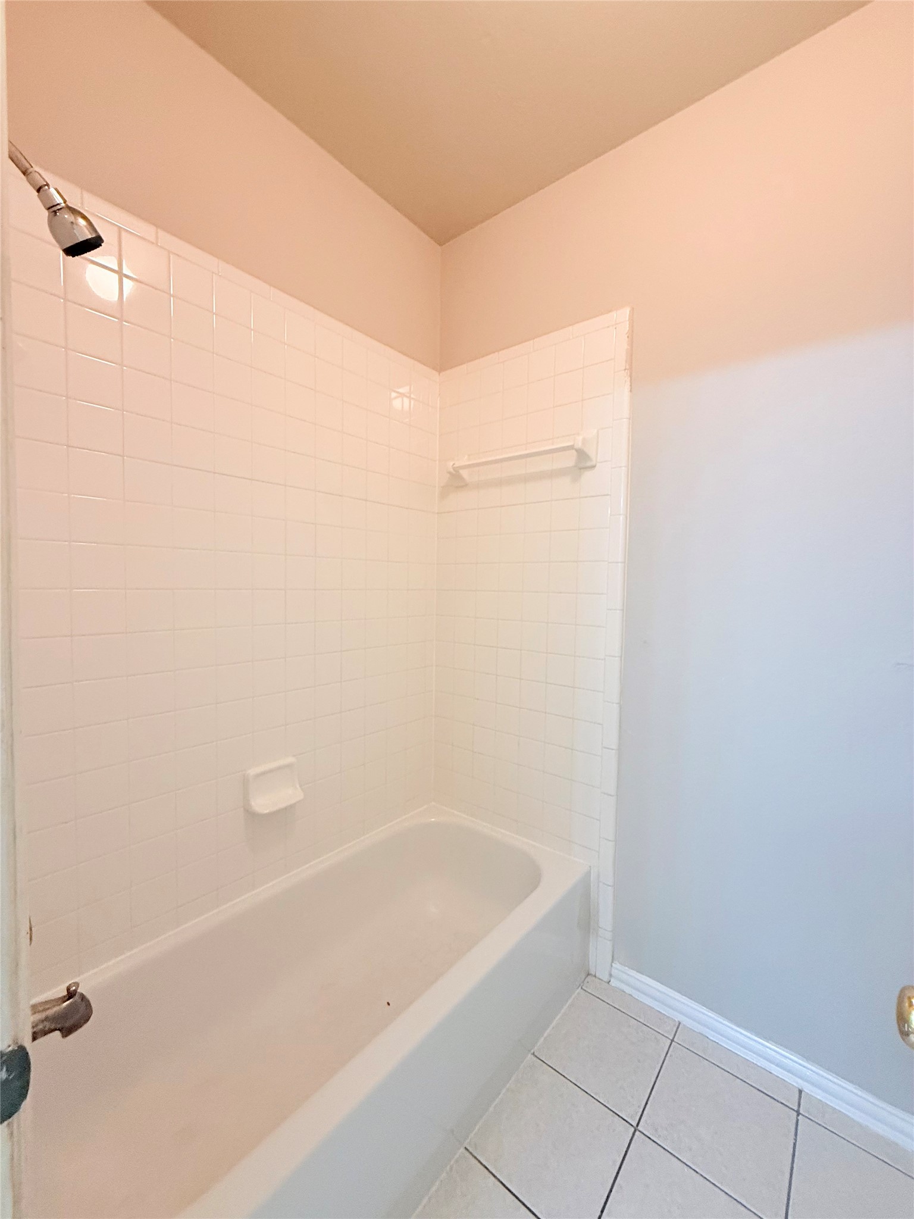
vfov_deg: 102.1
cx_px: 457
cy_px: 610
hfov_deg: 85.7
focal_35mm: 14
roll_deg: -1.2
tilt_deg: -2.2
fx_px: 493
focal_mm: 2.22
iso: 320
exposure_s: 1/60
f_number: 2.2
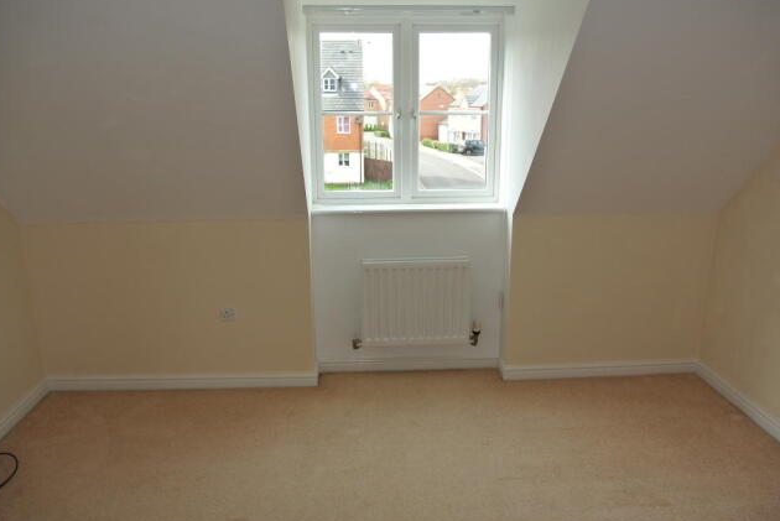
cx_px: 392
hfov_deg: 65.4
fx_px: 607
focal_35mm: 28
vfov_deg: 46.5
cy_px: 262
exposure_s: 1/60
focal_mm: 10
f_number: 5
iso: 100
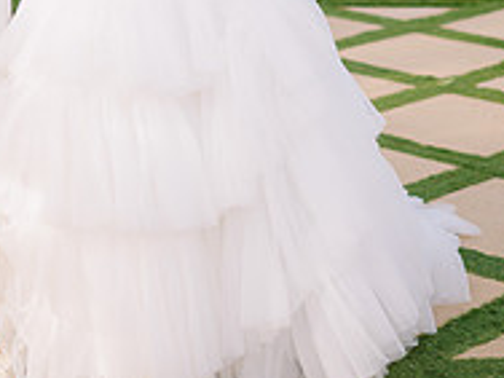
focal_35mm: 115
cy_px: -29
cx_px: 217
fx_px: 1674
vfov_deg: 12.7
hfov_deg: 17.1
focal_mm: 50
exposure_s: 1/200
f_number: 2
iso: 64
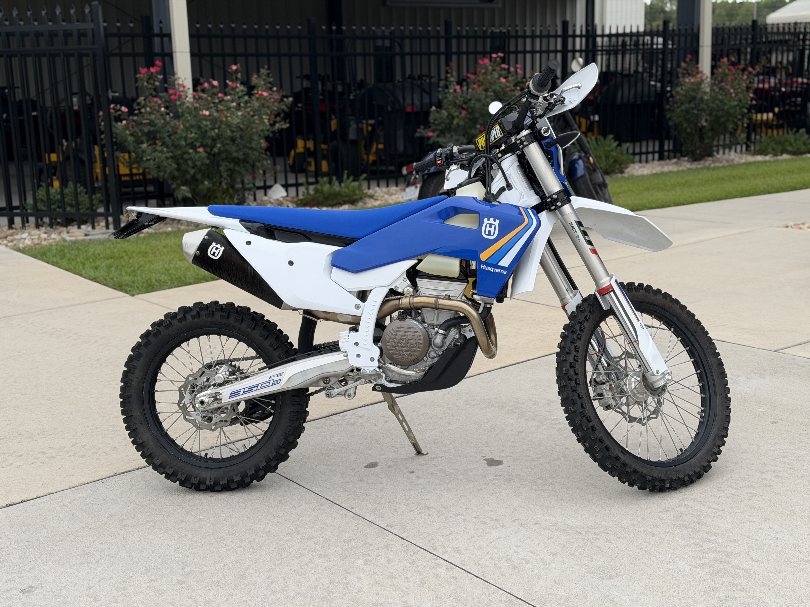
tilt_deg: -11.1
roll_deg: +1.5
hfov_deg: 39.7
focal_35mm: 48
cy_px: 304
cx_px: 405
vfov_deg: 30.3
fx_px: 1123
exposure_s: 1/1307
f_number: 1.78
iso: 80
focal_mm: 6.76
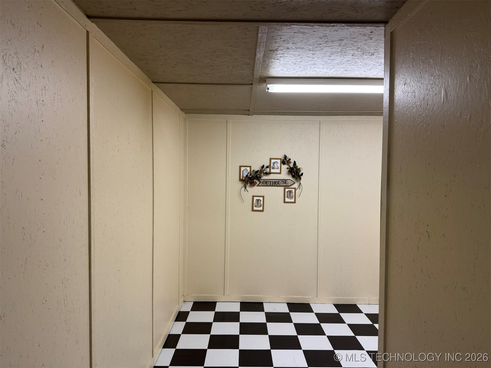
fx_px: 340
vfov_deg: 56.8
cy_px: 184
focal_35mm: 24
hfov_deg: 71.6
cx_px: 246
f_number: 1.78
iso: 160
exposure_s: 1/120
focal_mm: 6.76
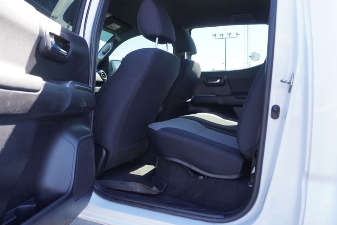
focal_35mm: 30
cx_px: 134
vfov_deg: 43.4
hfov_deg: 61.3
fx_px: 281
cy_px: 90
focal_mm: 16
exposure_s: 1/80
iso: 100
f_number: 4.5
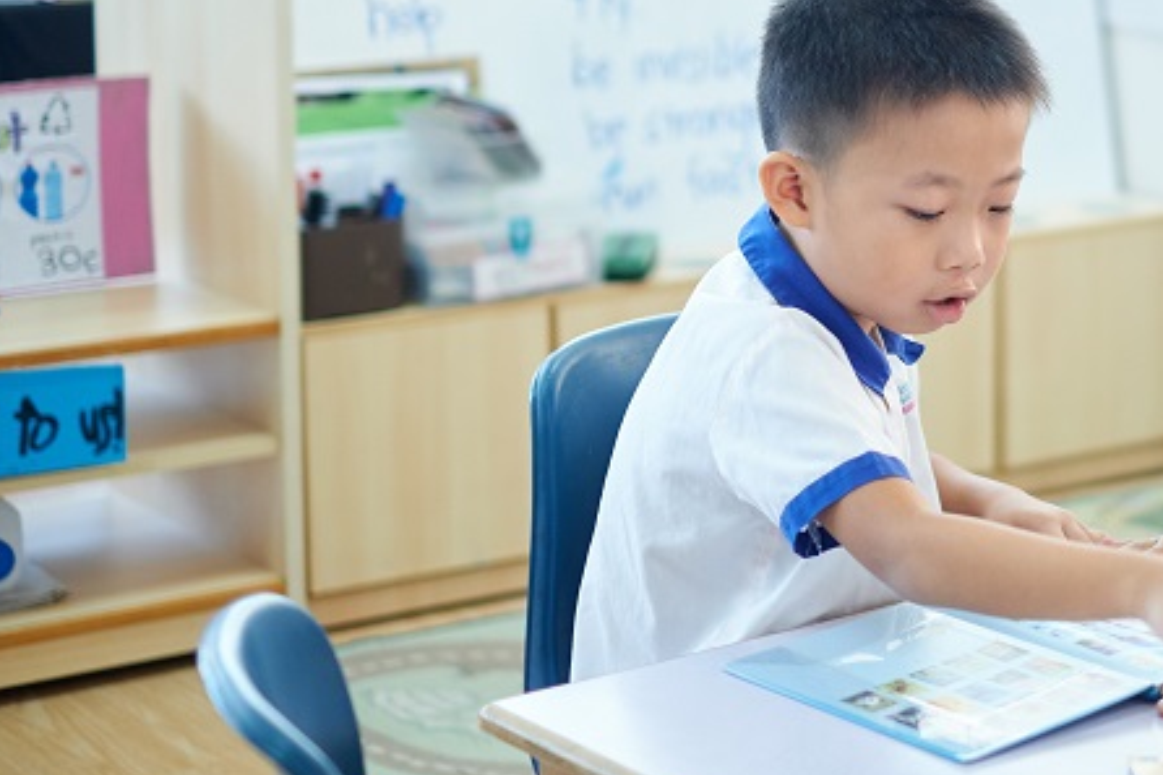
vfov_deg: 14.3
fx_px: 3068
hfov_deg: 21.1
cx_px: 1020
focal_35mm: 95
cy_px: 127
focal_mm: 35
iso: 800
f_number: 1.4
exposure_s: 1/250
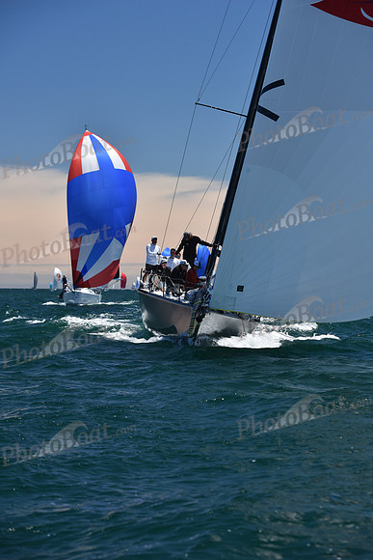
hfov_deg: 14.0
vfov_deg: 20.8
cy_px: 280
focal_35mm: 98
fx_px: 1522
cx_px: 186
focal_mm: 98
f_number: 5.6
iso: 250
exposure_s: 1/800
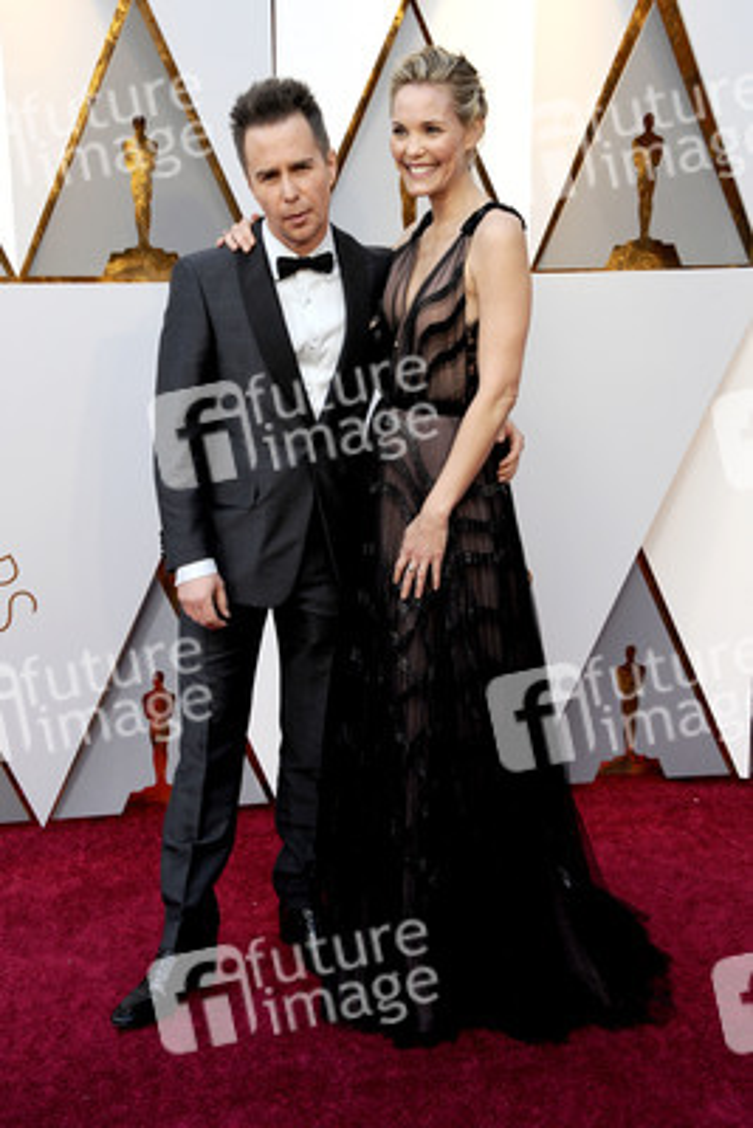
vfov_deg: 36.2
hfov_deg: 24.6
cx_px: 376
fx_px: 1724
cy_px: 564
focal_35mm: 55
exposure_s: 1/250
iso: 1000
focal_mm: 55
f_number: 8
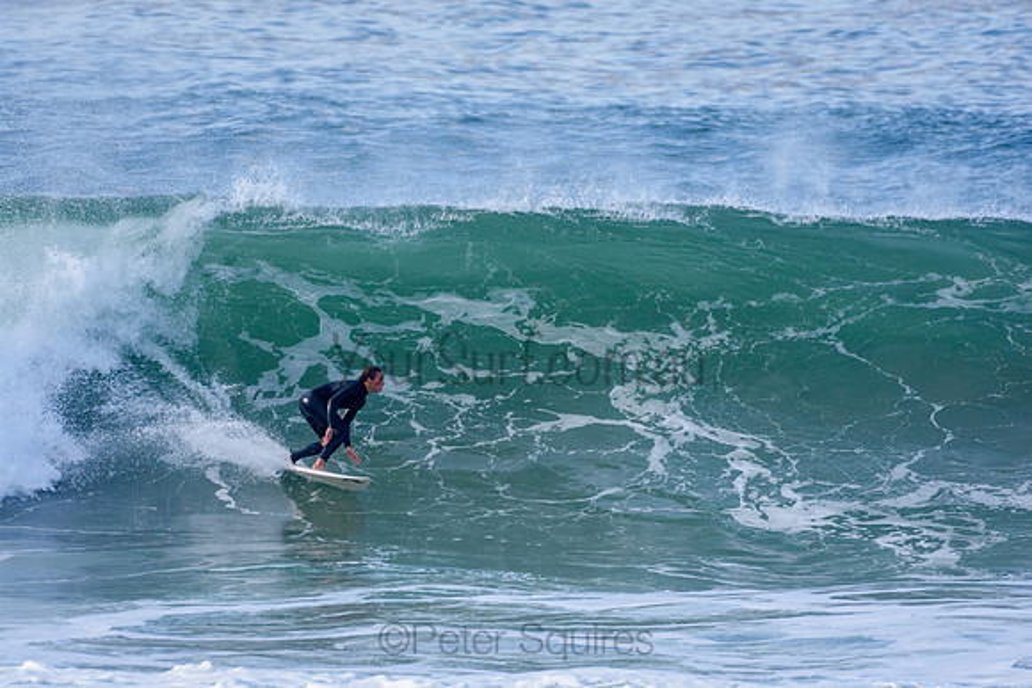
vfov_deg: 1.8
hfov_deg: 2.7
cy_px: 344
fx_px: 21504
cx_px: 516
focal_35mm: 750
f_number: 5.6
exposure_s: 1/2000
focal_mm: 500
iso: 560
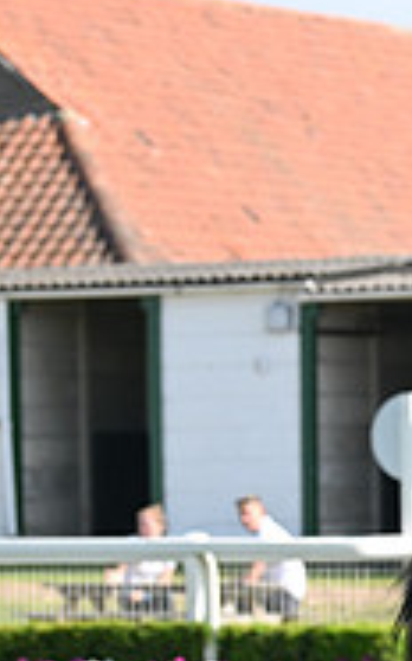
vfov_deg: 7.7
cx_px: 987
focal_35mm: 273
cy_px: 386
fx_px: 4912
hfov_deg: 4.7
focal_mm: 86
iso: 400
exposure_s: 1/1250
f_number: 5.6
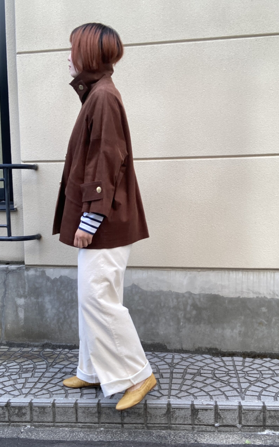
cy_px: 224
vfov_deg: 56.7
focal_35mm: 34
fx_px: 414
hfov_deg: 37.2
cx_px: 118
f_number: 2.2
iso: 40
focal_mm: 2.87
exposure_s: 1/121
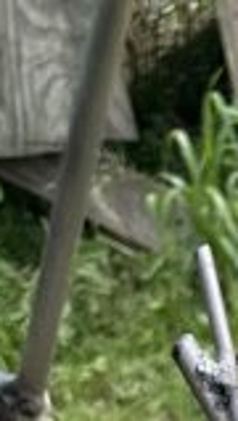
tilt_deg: -40.6
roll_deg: +2.7
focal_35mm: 168
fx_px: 1876
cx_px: 788
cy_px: 1271
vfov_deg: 9.7
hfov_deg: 6.4
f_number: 1.78
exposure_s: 1/1517
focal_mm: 6.86
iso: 80
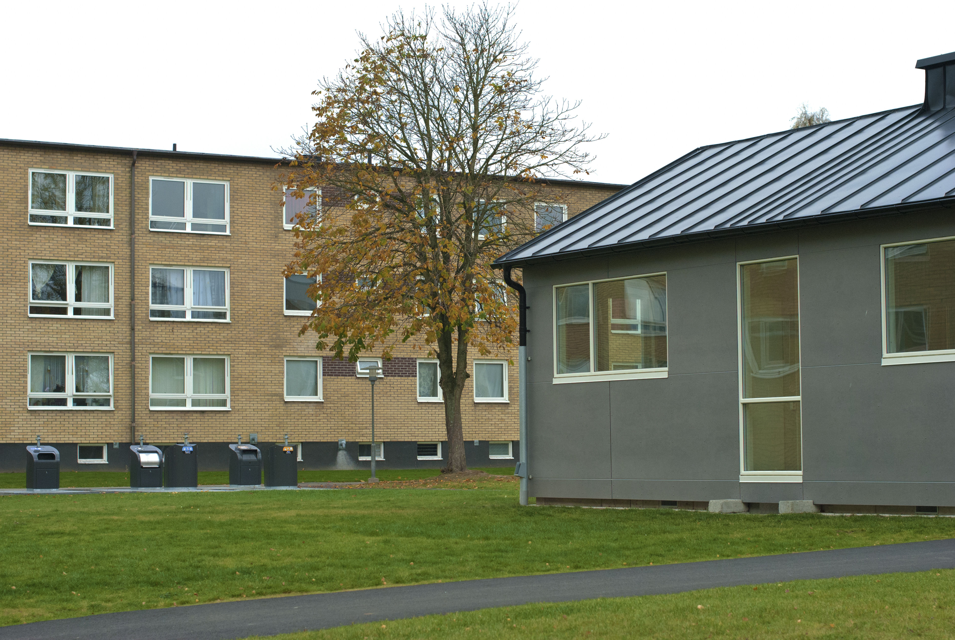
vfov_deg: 18.2
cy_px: 320
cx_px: 478
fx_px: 1992
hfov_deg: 27.0
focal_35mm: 75
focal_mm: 50
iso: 800
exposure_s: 1/500
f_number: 5
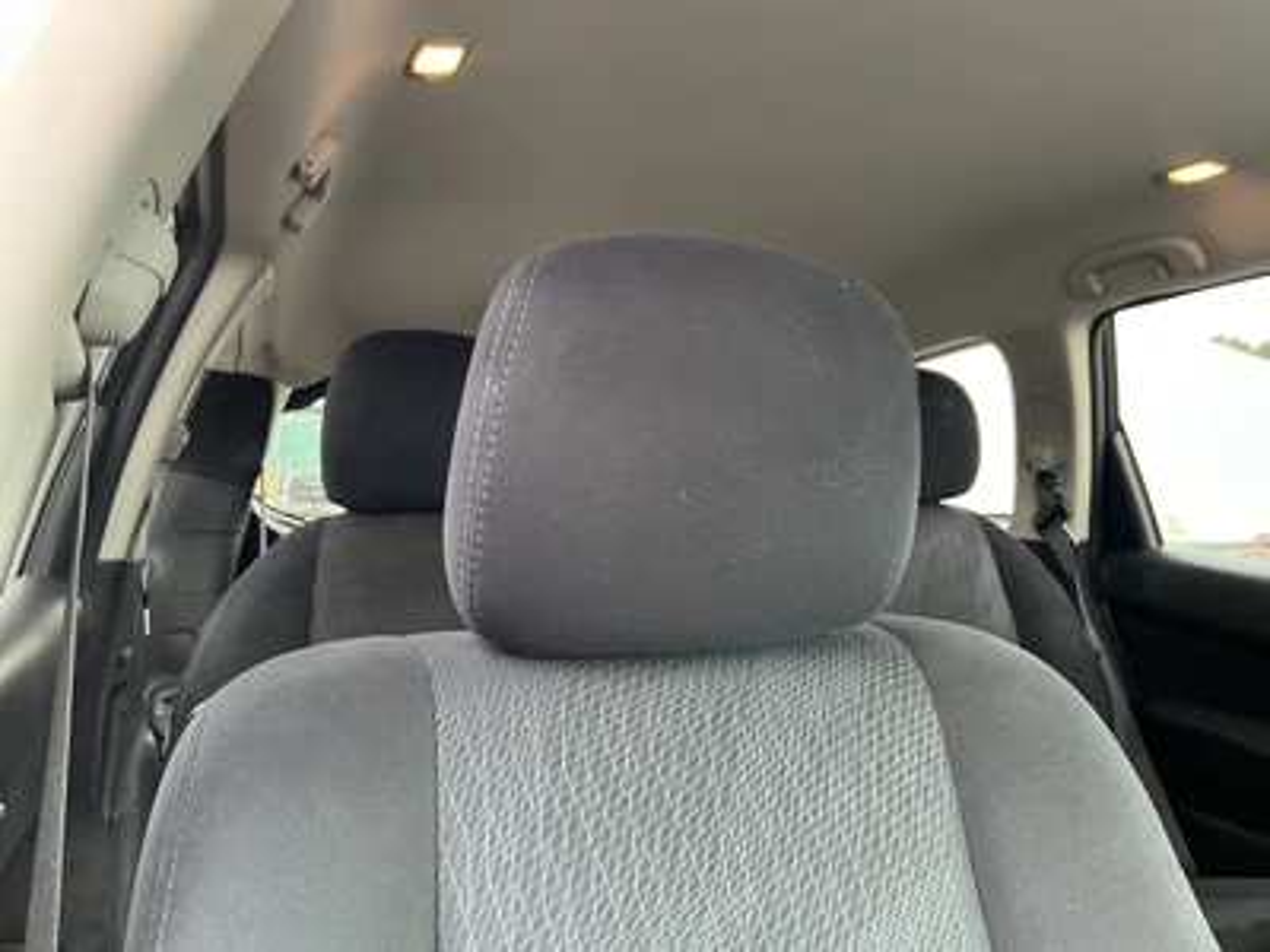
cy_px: 476
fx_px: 1027
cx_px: 635
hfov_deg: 63.4
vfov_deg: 49.7
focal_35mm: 28
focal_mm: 3
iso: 80
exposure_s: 1/60
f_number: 1.8
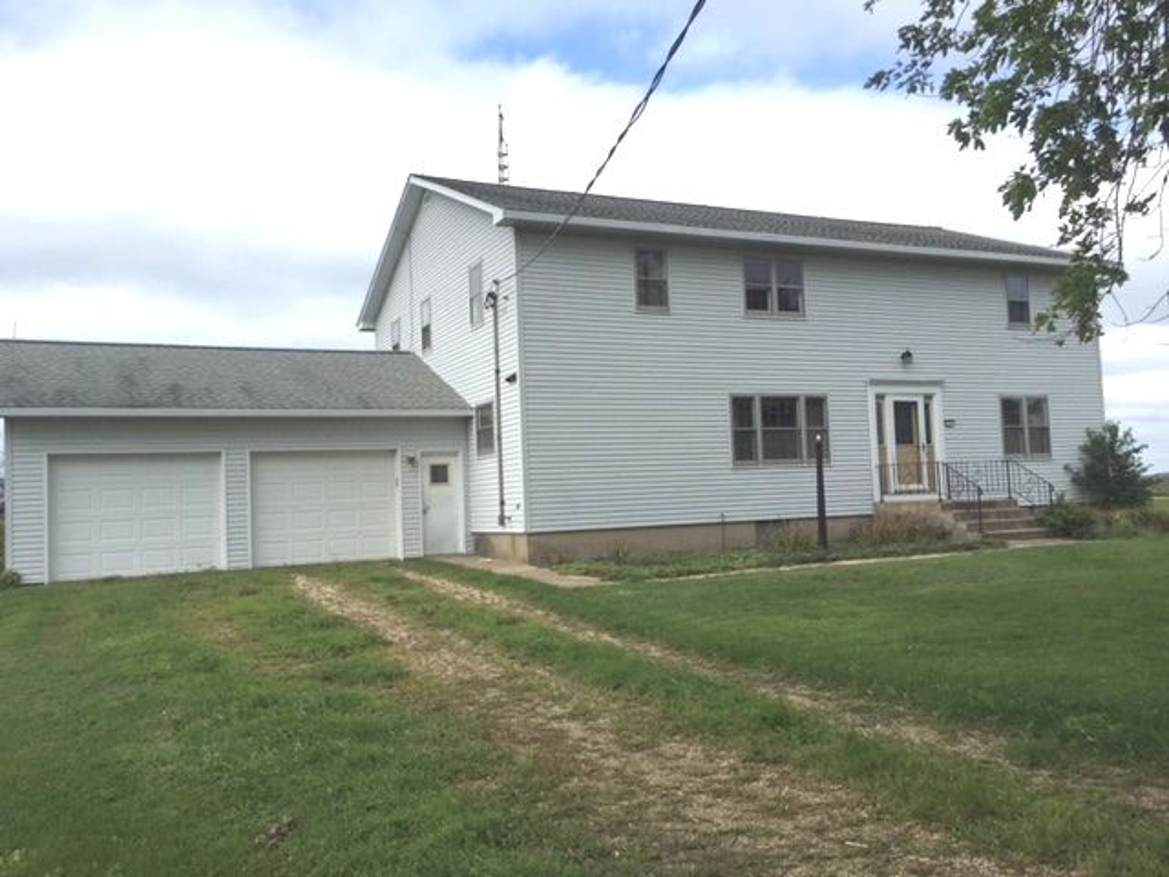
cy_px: 438
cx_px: 584
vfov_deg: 48.2
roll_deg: +1.6
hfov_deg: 61.7
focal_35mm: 29
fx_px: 979
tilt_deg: +2.1
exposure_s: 1/2639
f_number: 2.2
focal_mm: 4.15
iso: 32
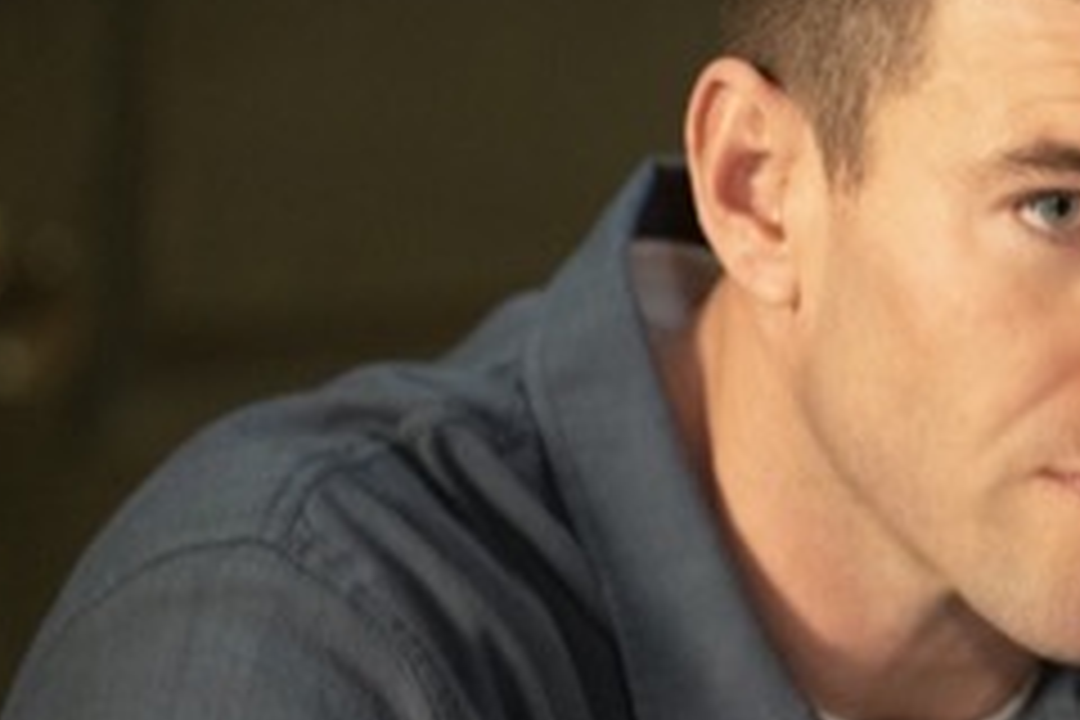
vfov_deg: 3.3
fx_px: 12479
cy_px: 502
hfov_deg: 5.0
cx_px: 909
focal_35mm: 416
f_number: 2.8
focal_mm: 200
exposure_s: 1/125
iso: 6400
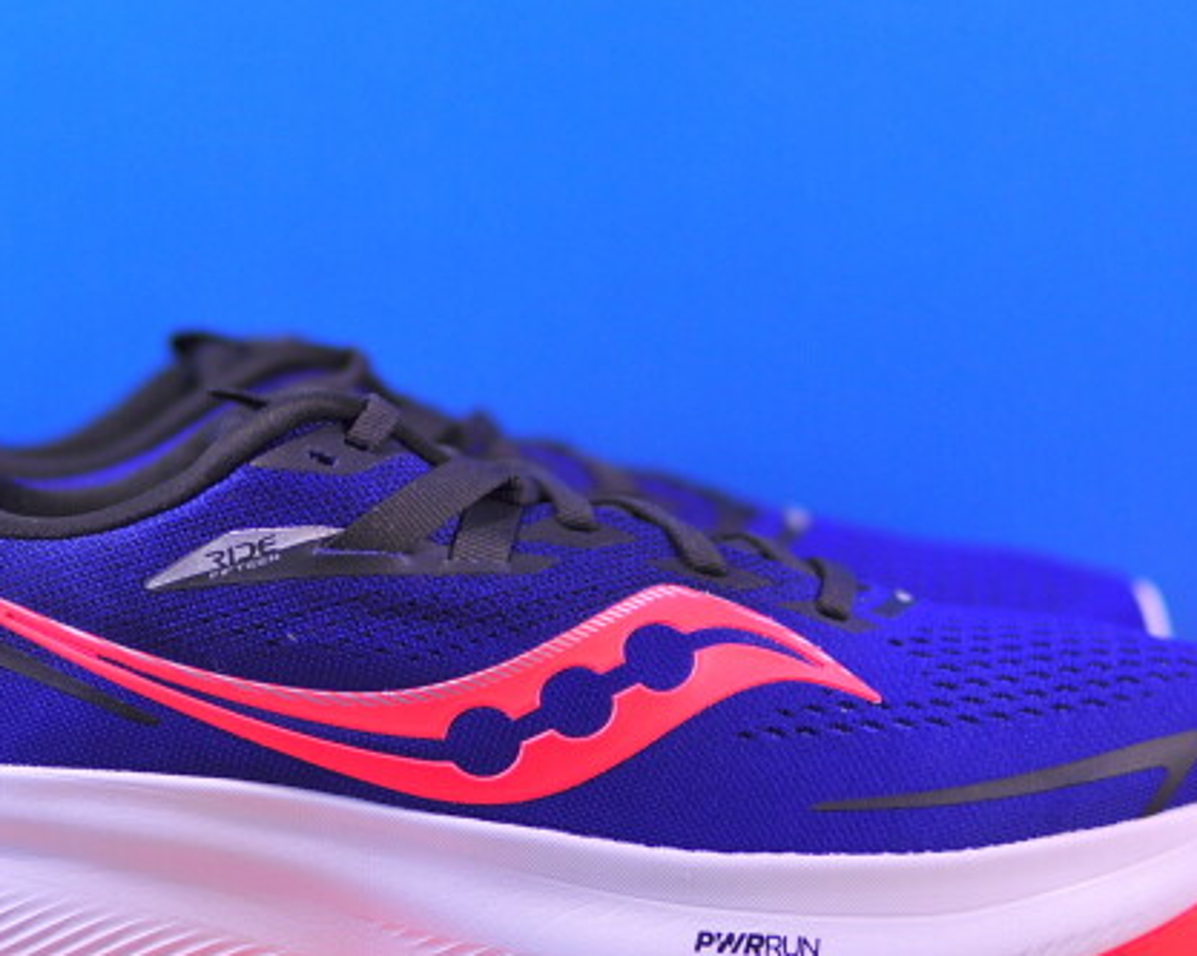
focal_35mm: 135
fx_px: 4779
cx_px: 474
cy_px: 415
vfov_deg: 11.4
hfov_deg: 14.3
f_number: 2
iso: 250
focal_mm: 50
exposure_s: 1/320
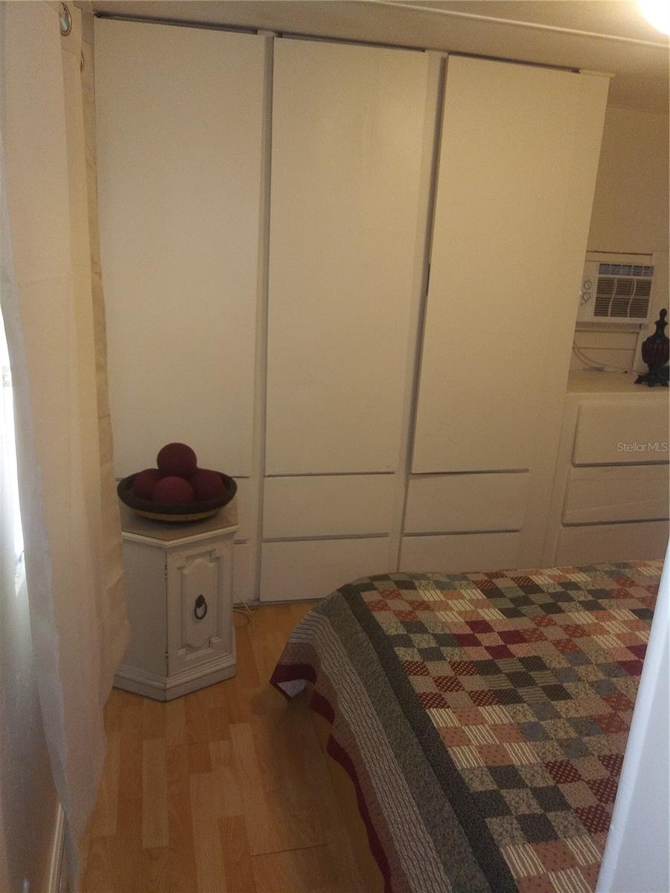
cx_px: 335
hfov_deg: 51.4
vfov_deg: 65.3
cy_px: 446
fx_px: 697
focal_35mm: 27
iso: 150
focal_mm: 3.7
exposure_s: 1/24
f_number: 2.2
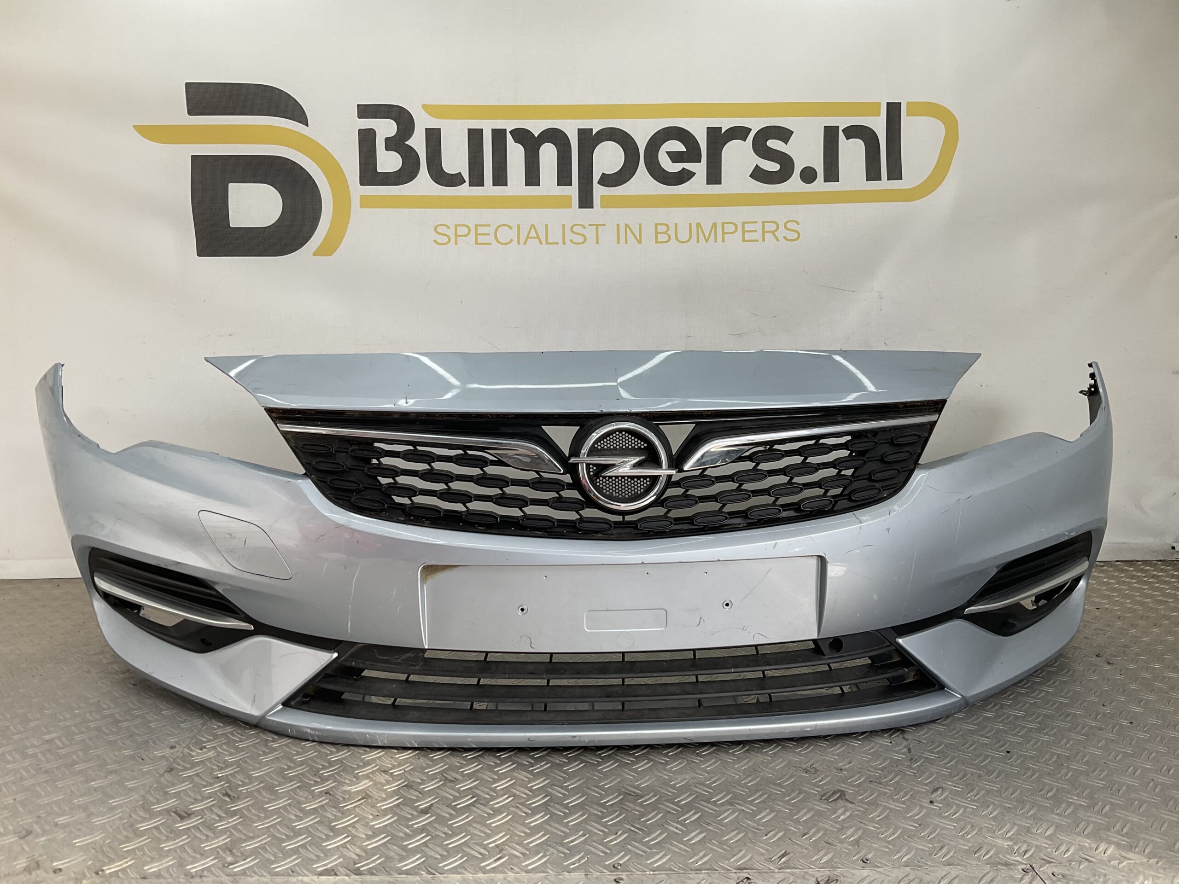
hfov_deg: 61.7
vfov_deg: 48.2
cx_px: 590
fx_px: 988
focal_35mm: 29
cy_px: 442
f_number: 1.8
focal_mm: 3
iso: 16
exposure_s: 1/246
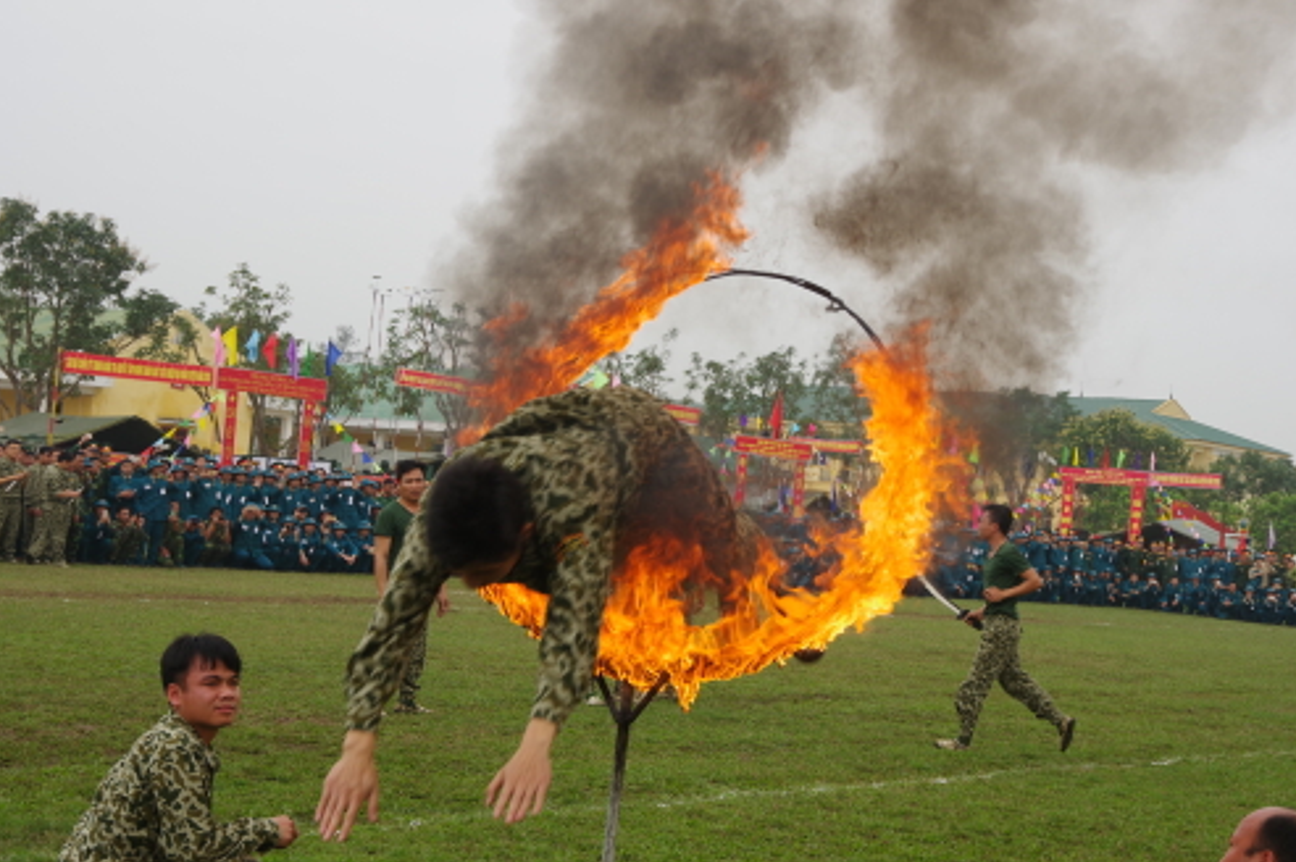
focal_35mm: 67
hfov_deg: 30.1
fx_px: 2410
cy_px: 405
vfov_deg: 20.3
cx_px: 712
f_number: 8
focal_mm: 40
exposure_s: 1/250
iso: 200
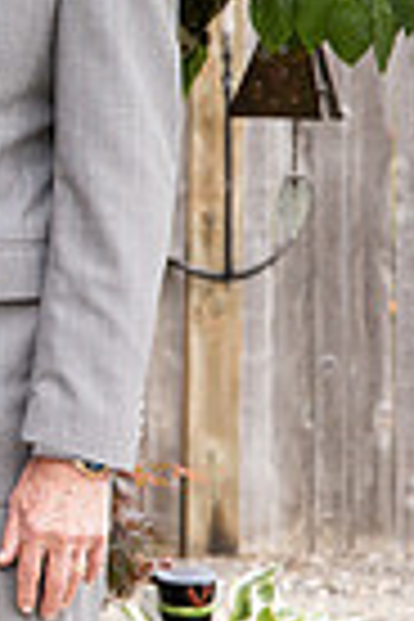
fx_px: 3950
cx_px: -216
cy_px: 180
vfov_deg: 9.0
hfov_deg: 5.9
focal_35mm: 229
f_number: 5
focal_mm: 70
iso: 400
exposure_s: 1/500
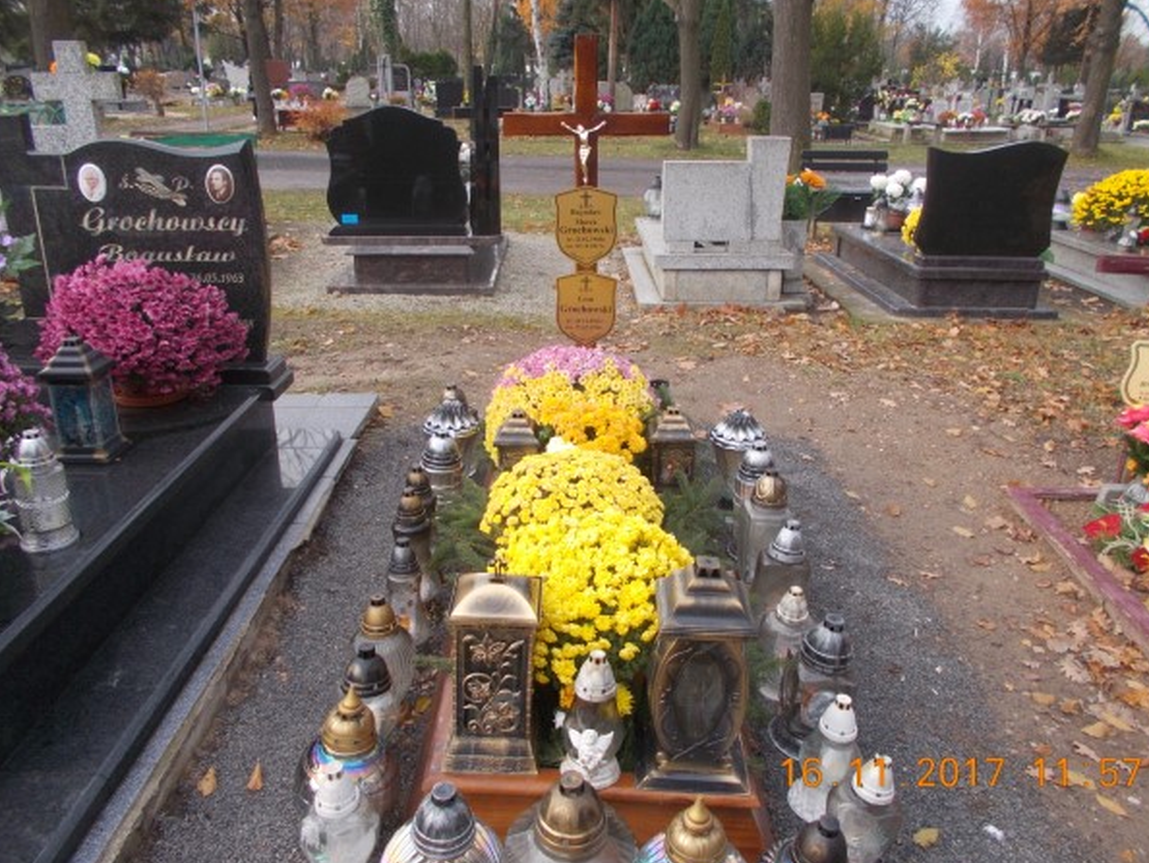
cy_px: 418
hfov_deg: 63.4
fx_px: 930
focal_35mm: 28
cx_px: 586
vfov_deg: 49.8
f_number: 3.2
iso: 100
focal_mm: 4.6
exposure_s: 1/250
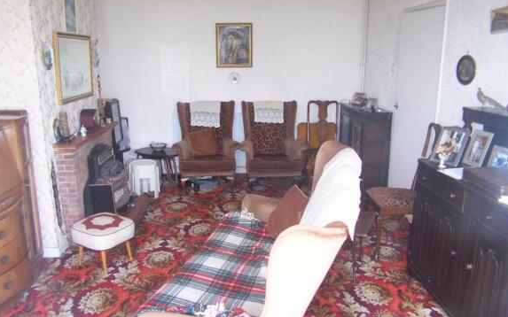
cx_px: 254
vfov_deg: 31.2
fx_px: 568
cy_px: 157
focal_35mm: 41
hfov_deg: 48.2
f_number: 2.8
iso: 160
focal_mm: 6.3
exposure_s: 1/30
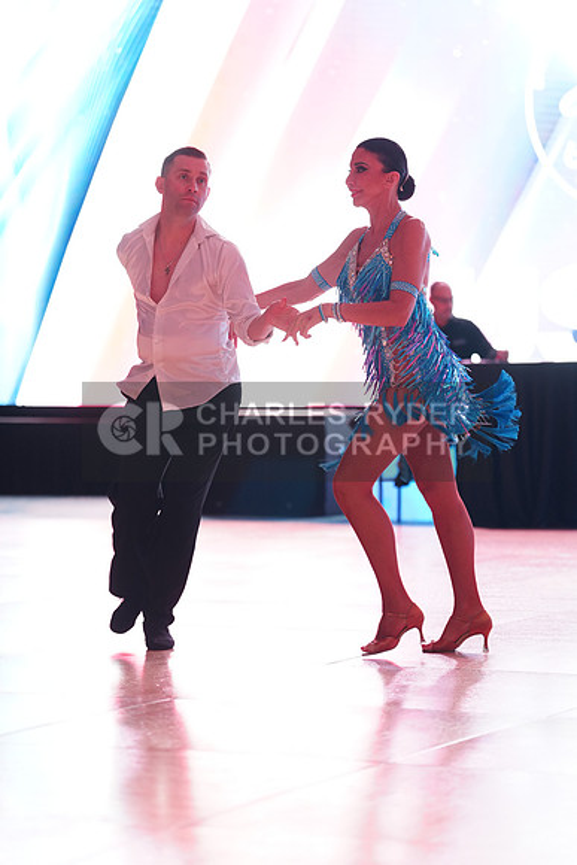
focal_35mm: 126
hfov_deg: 10.9
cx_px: 288
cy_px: 432
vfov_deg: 16.3
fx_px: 3027
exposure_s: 1/160
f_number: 2.8
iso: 1250
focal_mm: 126
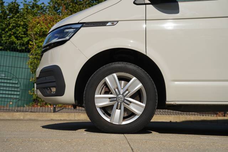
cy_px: 76
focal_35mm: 66
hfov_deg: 30.4
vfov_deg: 20.5
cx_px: 114
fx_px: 420
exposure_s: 1/500
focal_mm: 66.3
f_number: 4.5
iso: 100
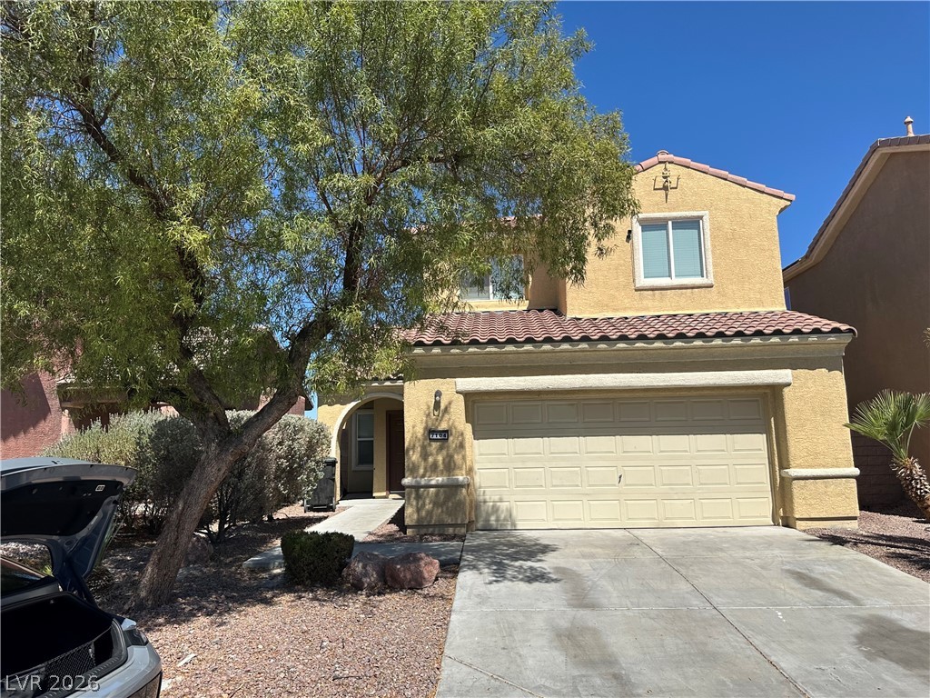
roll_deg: +0.9
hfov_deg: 71.6
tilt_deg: +8.5
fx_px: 645
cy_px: 349
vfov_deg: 56.8
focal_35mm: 24
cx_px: 465
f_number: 1.78
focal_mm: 6.86
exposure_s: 1/5525
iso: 80
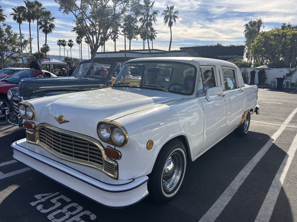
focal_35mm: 26
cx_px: 148
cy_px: 111
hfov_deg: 67.3
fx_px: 223
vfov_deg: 53.1
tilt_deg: -9.1
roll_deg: -0.5
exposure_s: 1/4255
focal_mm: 5.96
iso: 50
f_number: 1.6
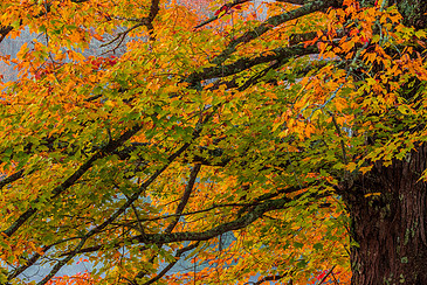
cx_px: 168
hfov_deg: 15.2
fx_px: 1602
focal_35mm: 135
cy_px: 224
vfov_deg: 10.2
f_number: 11
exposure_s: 1/4
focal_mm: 85
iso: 100
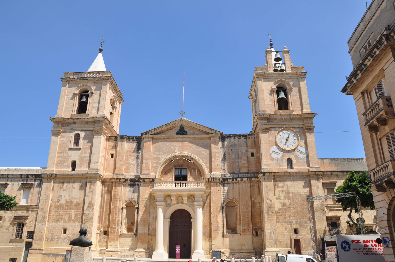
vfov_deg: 47.8
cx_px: 198
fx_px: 296
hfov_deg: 67.4
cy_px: 131
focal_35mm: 27
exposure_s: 1/400
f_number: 10
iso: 200
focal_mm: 18
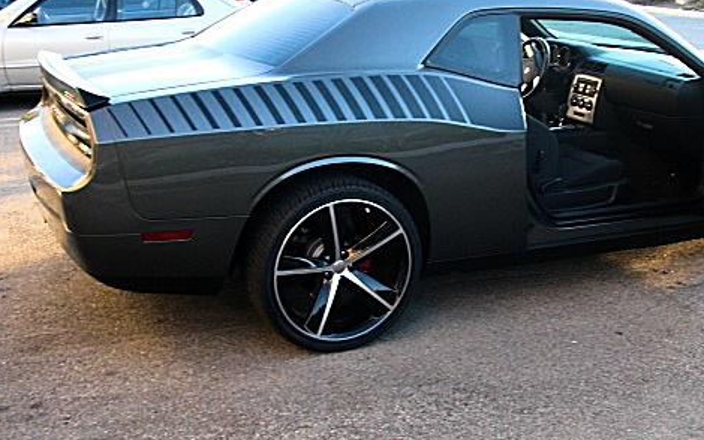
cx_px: 463
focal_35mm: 52
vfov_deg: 24.9
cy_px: 221
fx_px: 998
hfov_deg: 38.5
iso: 100
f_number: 2.8
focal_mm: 6.3
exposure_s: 1/60
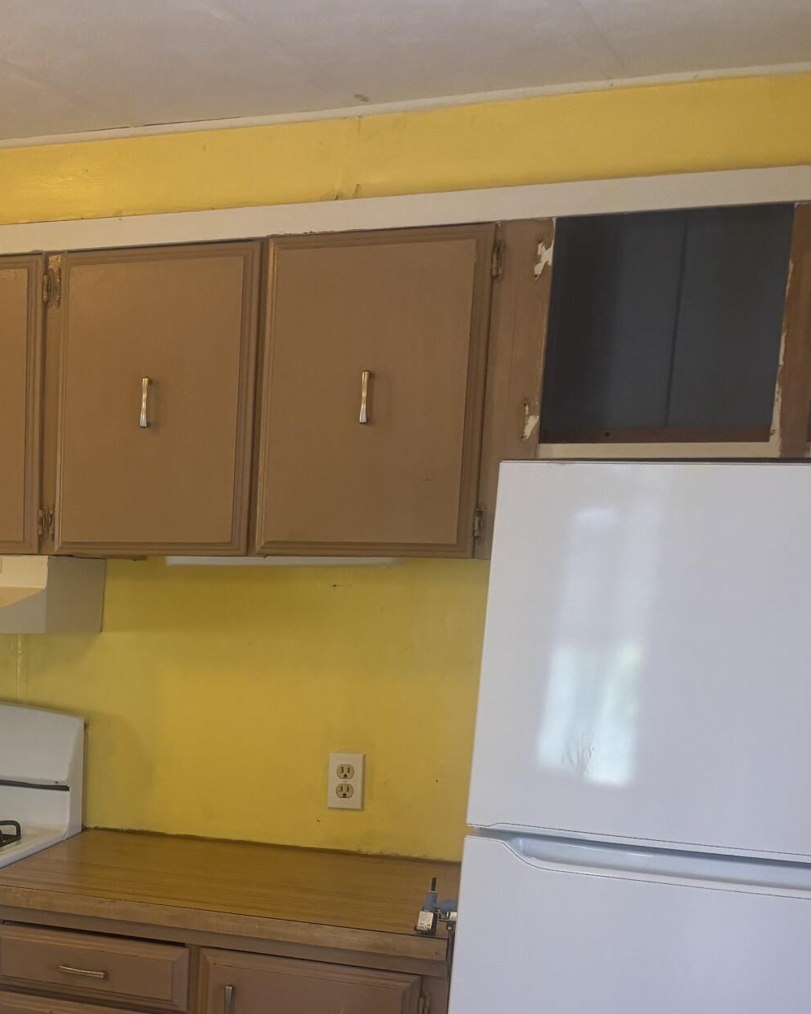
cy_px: 847
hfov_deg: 23.1
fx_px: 1831
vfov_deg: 30.0
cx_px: -137
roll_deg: -0.5
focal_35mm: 61
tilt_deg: -12.6
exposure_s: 1/60
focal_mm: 5.96
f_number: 1.6
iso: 125
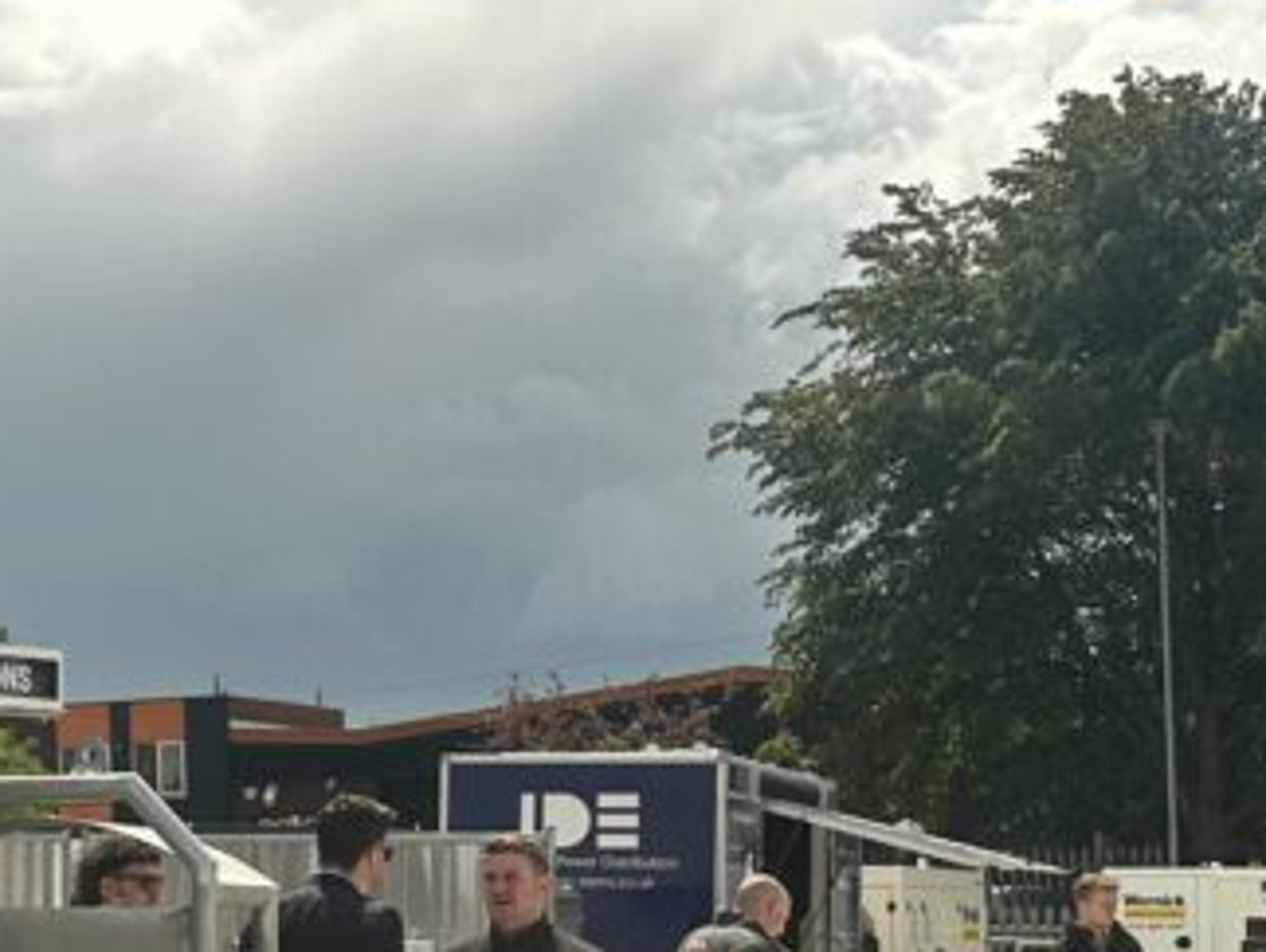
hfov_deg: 19.5
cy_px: 768
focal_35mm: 95
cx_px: -212
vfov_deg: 15.5
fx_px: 3478
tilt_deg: +1.9
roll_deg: +1.4
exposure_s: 1/8929
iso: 80
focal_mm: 6.86
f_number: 1.78
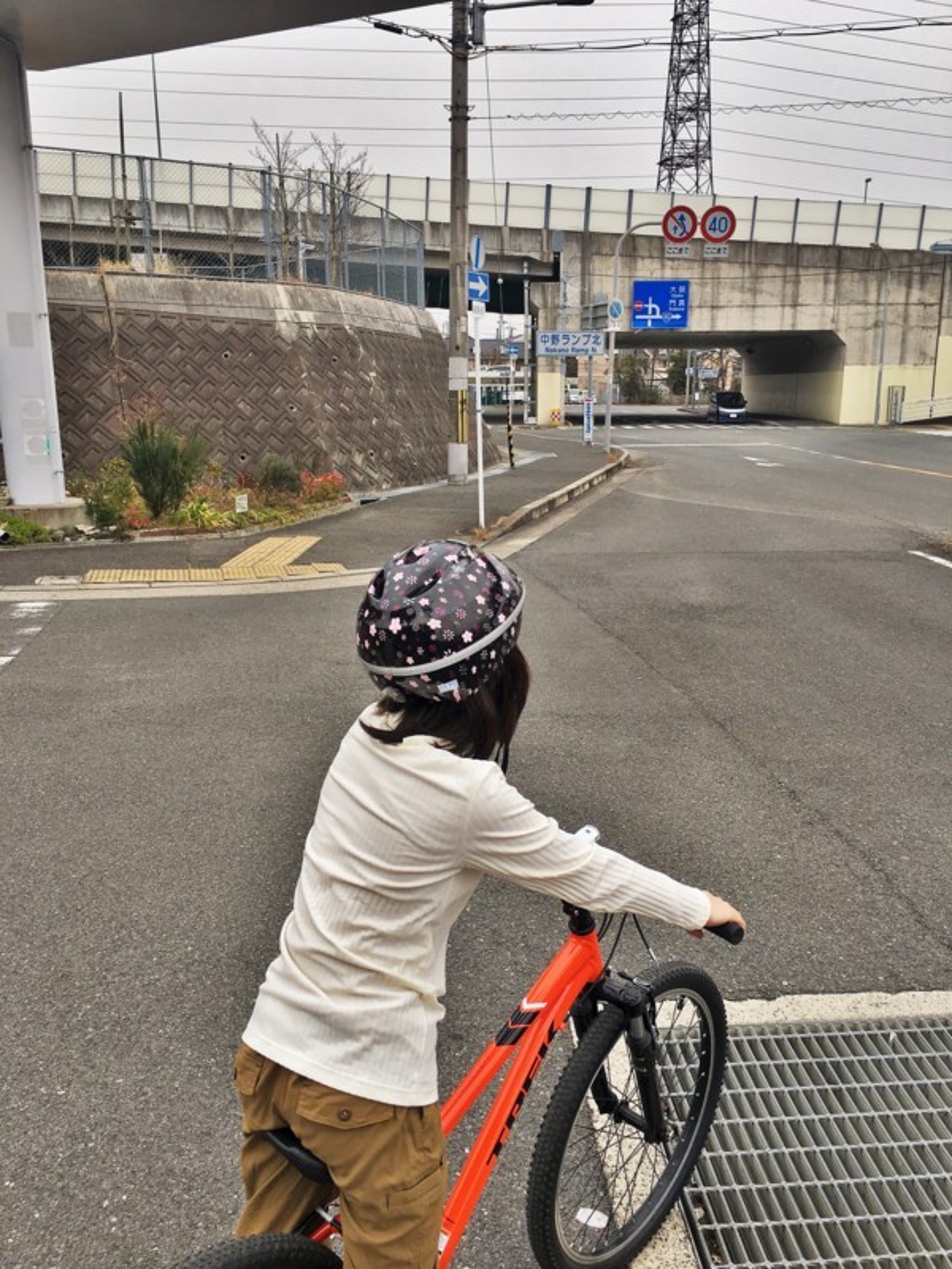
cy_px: 634
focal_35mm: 29
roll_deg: -1.2
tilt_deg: -13.1
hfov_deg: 48.2
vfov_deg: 61.7
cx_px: 476
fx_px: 1063
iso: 25
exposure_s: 1/777
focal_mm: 4.15
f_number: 2.2
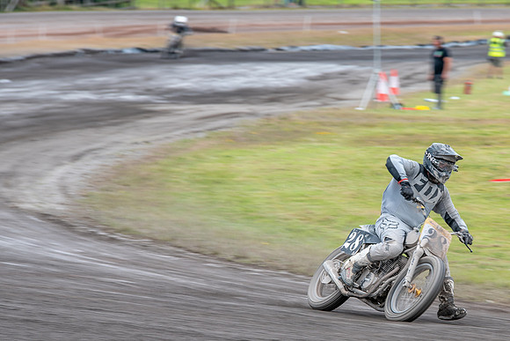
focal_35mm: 369
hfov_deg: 5.6
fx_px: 5225
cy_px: 252
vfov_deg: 3.7
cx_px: 420
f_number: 7.1
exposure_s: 1/125
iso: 125
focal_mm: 200
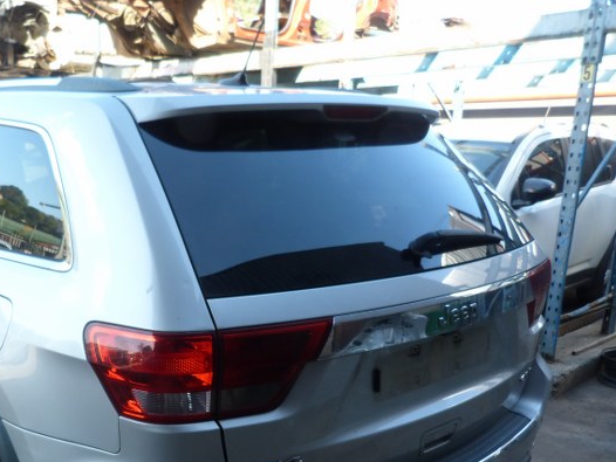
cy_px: 349
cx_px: 193
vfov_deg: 36.8
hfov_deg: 47.9
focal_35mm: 38
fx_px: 677
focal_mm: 4.5
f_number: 2.8
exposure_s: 1/100
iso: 80
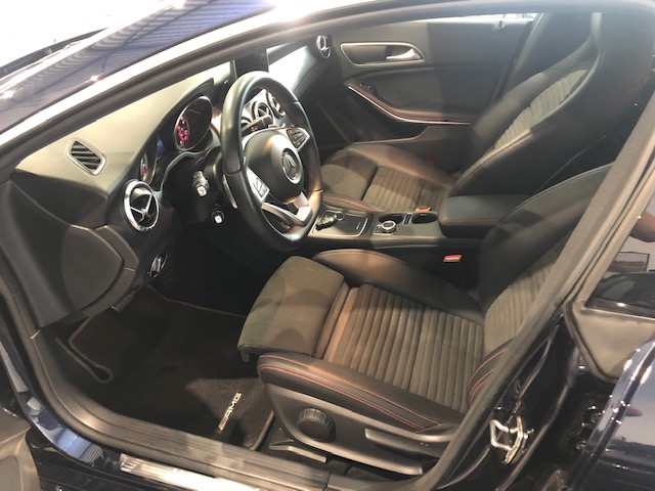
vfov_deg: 49.7
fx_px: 530
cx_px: 328
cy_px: 246
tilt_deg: -35.9
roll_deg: -1.8
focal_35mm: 28
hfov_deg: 63.4
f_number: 1.8
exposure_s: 1/5
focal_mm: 3.99
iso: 80
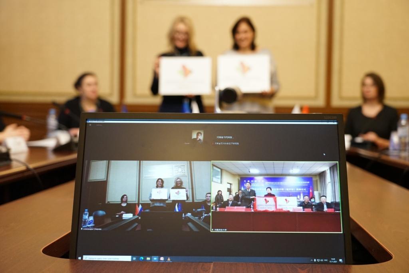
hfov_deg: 37.5
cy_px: 136
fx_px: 602
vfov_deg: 25.5
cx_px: 204
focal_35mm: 53
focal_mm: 53
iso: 3200
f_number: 4
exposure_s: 1/125
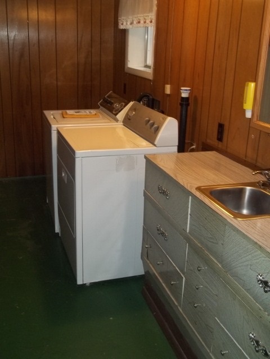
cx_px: 135
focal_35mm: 39
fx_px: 406
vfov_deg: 47.9
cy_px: 180
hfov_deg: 36.8
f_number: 3.2
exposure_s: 1/40
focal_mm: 7.1
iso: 160
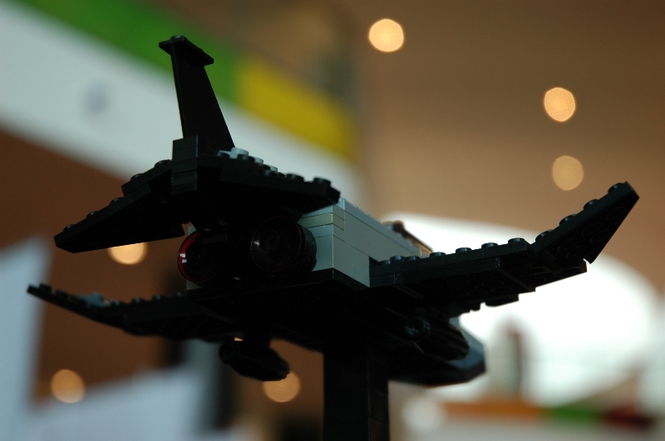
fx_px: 1522
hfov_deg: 24.7
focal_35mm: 82
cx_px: 332
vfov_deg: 16.5
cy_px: 220
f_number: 4.5
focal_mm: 55
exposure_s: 1/40
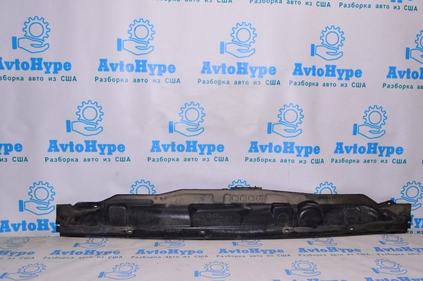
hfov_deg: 60.3
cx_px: 218
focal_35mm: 31
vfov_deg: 42.3
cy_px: 140
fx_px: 364
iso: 1600
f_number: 8
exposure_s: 1/200
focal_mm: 20
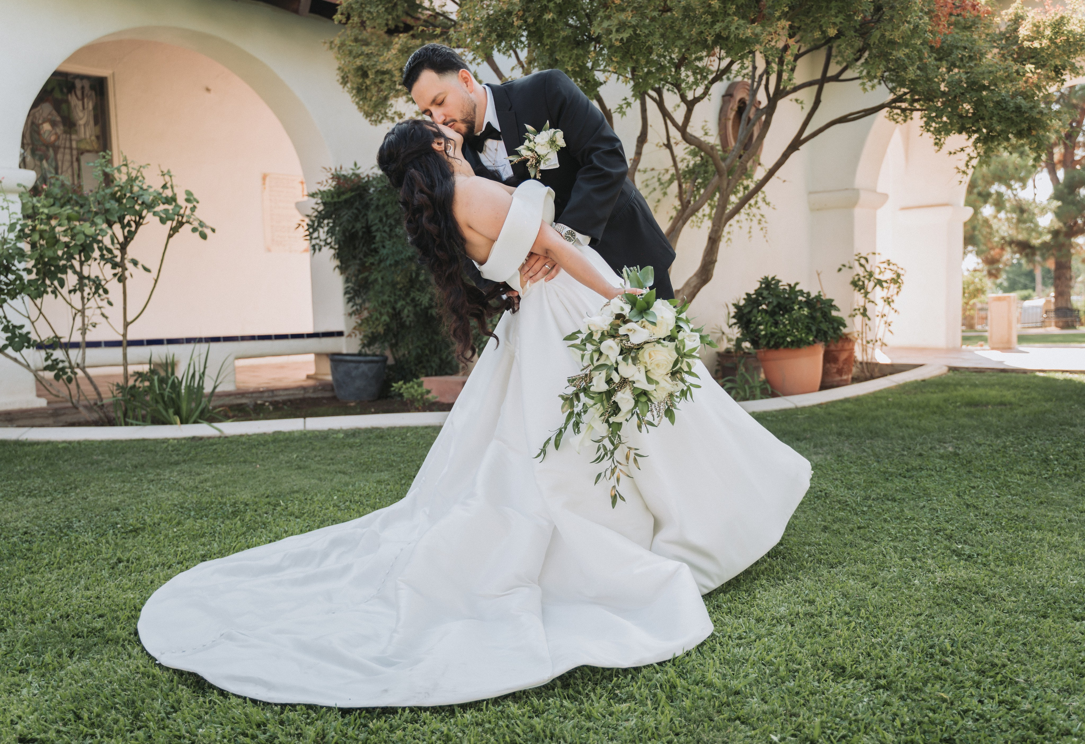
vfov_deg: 42.8
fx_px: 949
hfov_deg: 59.5
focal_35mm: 31
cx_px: 558
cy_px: 401
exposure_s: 1/200
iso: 64
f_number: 2.8
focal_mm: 28
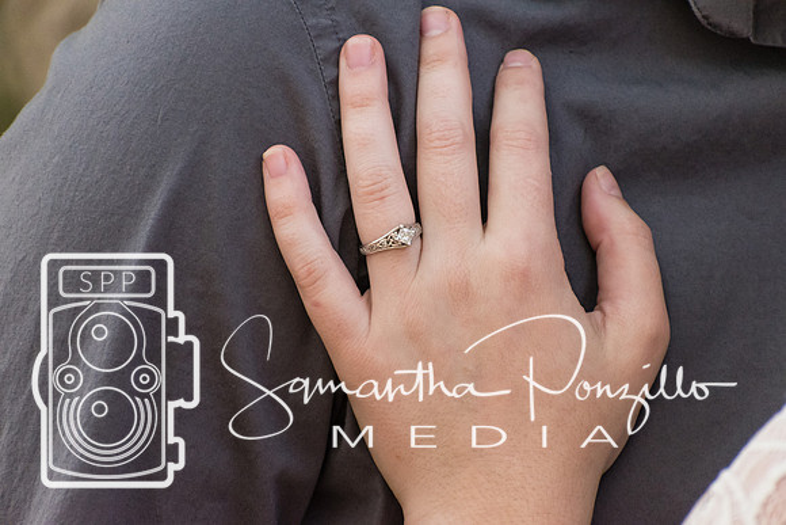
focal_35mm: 450
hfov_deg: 4.6
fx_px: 9827
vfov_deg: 3.1
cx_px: 393
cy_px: 262
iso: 2500
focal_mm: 300
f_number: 6.3
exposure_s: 1/500
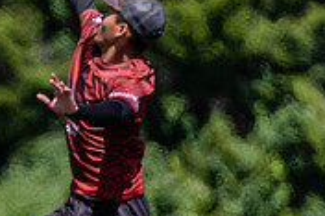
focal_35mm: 2459
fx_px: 22178
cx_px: -213
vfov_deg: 0.6
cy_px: 287
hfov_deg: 0.8
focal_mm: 400
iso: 280
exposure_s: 1/2000
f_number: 4
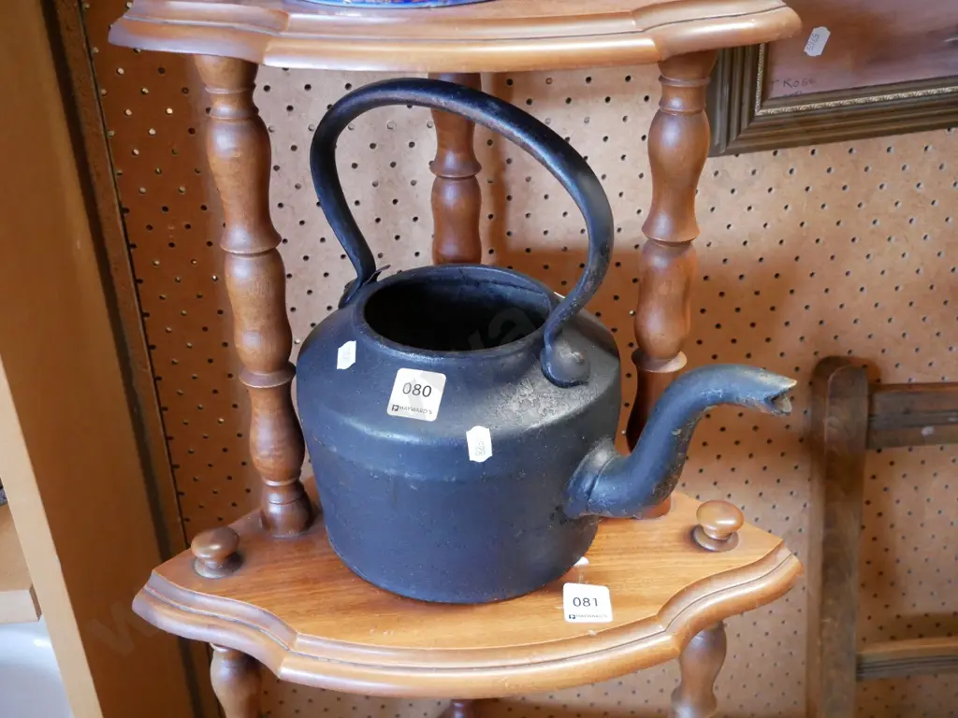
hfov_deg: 51.4
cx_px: 479
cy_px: 359
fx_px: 996
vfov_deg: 39.7
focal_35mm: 36
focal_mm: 18
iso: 3200
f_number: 3.9
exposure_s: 1/40
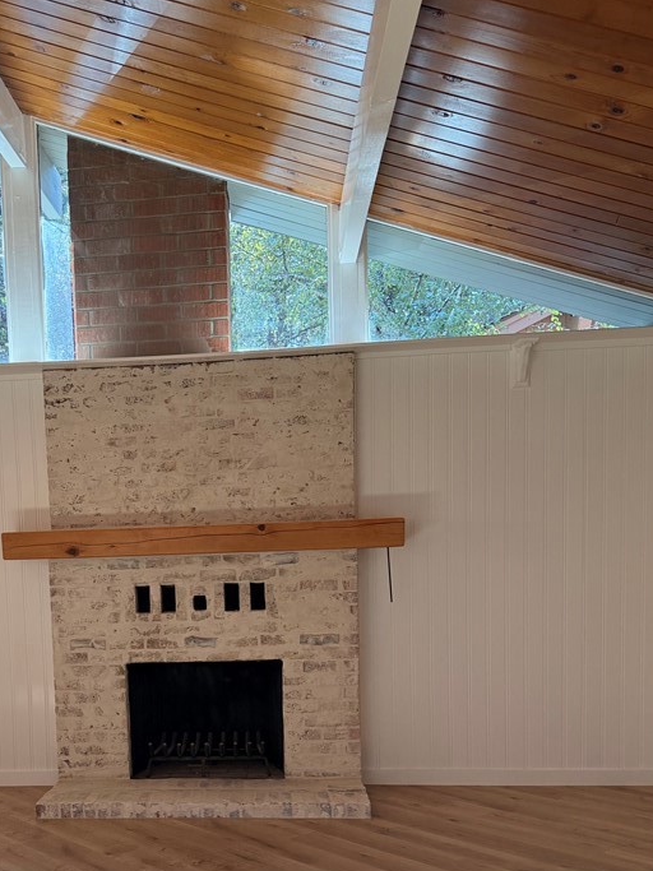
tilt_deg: -5.2
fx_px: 906
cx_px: 176
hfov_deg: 38.8
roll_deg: +1.0
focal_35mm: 36
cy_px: 624
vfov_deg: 49.8
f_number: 1.78
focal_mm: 6.76
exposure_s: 1/234
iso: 160
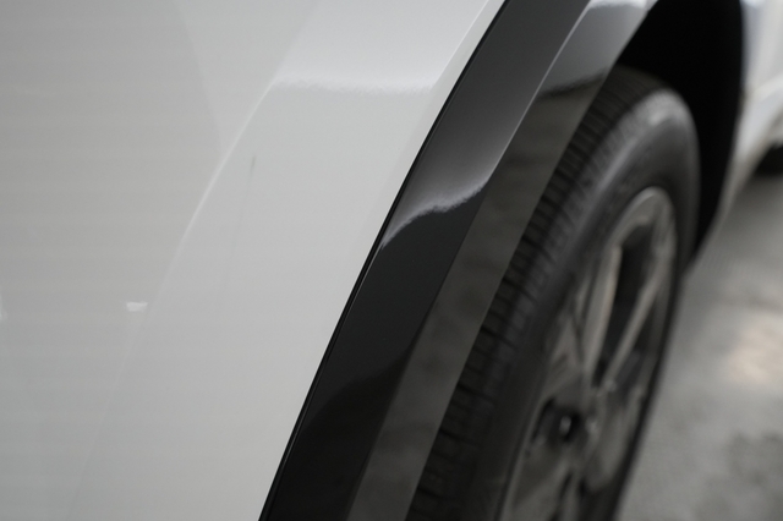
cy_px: 260
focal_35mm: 28
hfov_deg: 65.5
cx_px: 392
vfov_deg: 46.4
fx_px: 609
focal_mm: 28
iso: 2500
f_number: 5.6
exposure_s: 1/100
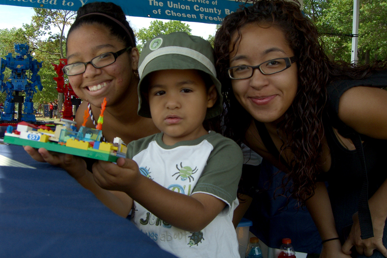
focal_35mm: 40
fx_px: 430
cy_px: 127
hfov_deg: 48.5
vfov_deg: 33.4
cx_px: 192
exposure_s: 1/320
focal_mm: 7.9
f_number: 4
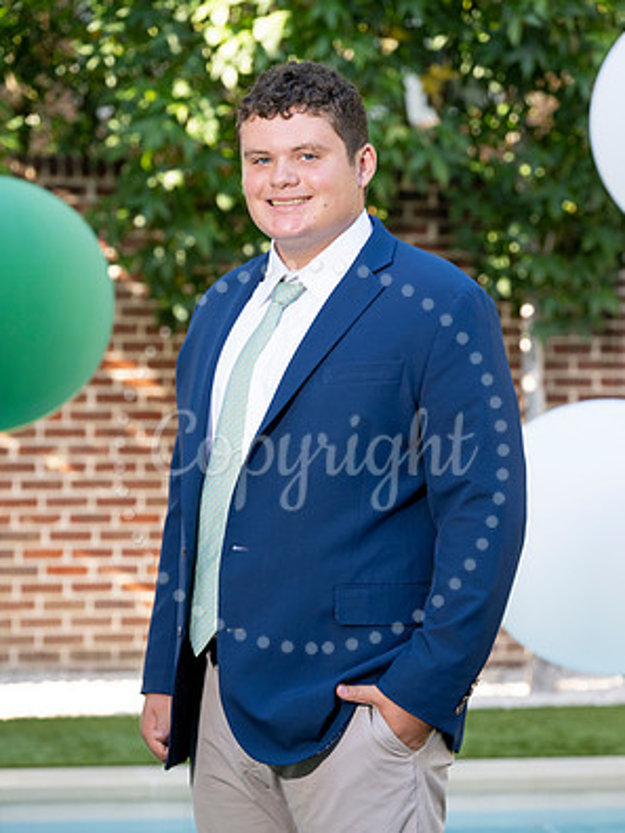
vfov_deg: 15.1
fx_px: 3154
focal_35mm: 131
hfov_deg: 11.3
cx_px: 311
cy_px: 454
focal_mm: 120
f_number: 5.6
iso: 400
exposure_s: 1/200
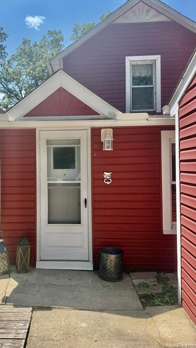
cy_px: 170
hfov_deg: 42.4
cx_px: 70
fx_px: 250
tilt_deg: -0.7
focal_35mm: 27
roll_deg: +1.6
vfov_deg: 69.9
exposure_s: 1/3021
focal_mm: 6.76
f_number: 1.78
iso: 80
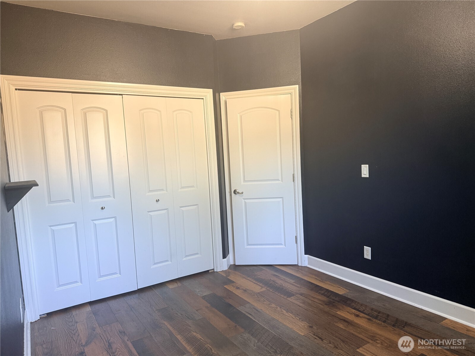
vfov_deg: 56.8
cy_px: 178
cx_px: 238
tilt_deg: -4.2
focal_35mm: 24
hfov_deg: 71.6
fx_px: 329
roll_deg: +3.3
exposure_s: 1/120
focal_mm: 6.76
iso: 200
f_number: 1.78
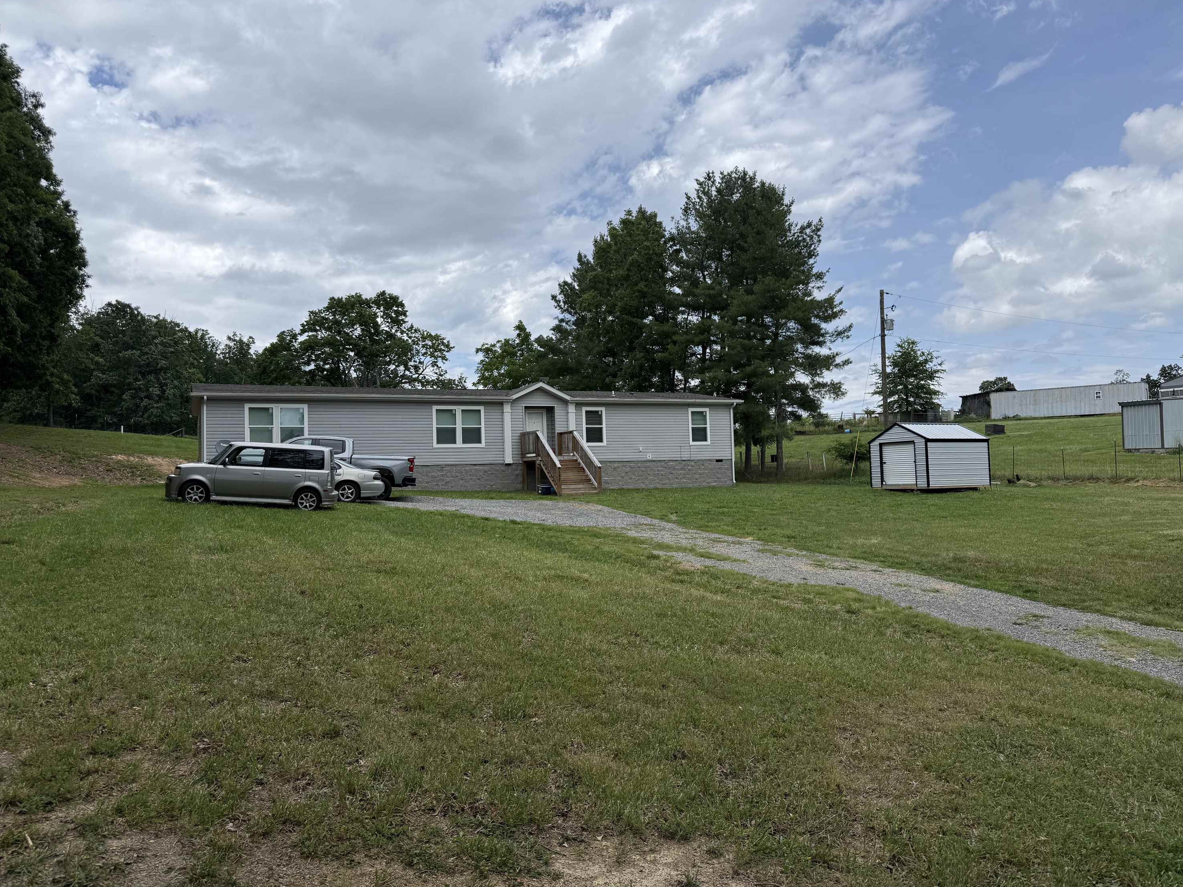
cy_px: 432
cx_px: 577
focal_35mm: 25
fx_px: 854
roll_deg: +1.3
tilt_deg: +3.1
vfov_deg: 54.9
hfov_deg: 69.4
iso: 80
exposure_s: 1/6173
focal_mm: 6.76
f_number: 1.78
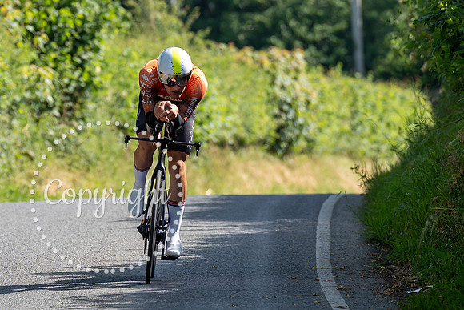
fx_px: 6564
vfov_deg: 2.7
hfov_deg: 4.0
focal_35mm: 509
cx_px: 168
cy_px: 246
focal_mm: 200
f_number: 4
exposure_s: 1/1000
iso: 200
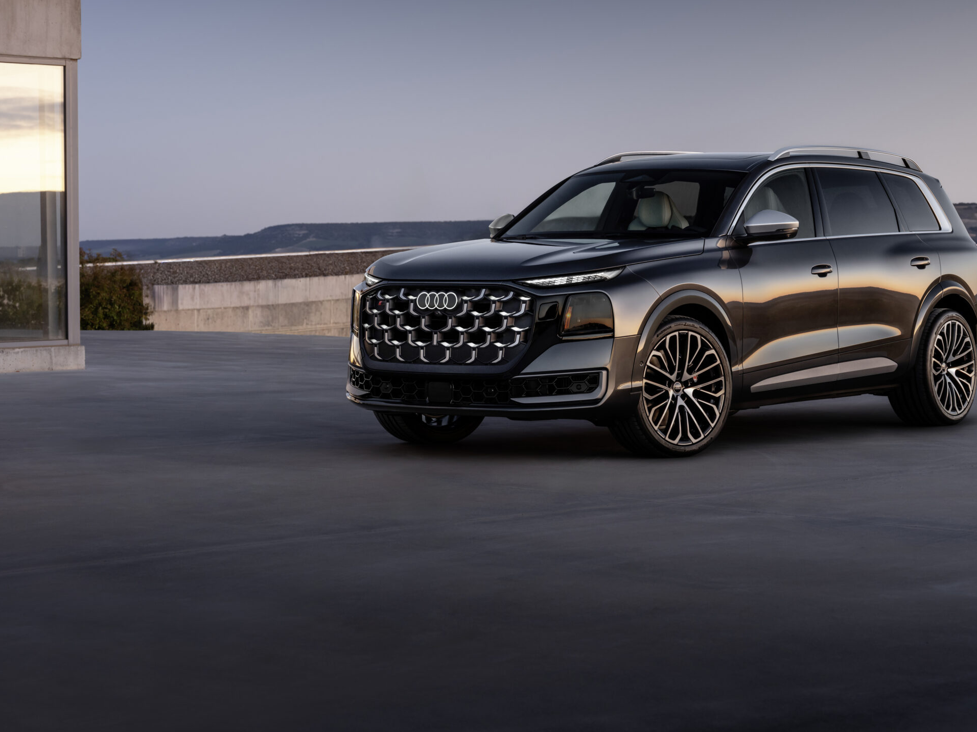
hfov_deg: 23.6
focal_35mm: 83
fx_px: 2343
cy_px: 254
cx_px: 522
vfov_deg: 17.7
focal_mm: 78
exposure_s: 4
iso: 800
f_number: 7.1
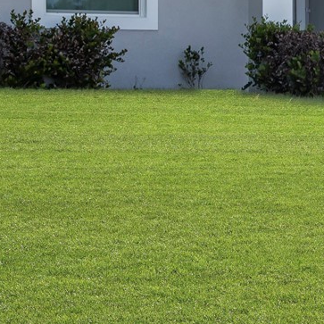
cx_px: 323
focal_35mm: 119
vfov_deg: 14.5
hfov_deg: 14.4
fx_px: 1260
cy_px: 54
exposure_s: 1/320
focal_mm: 20
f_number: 8
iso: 100
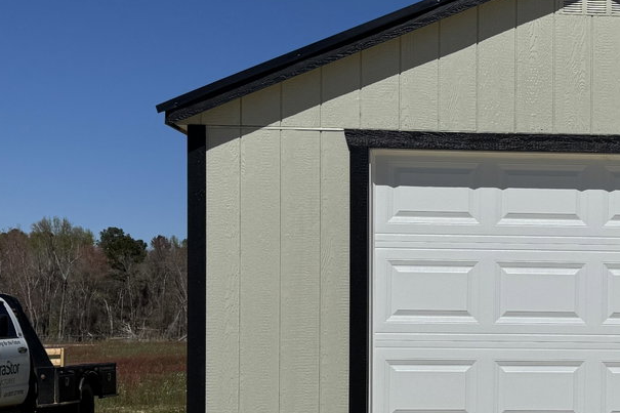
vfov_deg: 20.5
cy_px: 281
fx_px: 1136
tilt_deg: +3.5
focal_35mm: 66
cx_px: 582
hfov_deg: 29.0
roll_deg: -2.7
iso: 64
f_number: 1.78
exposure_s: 1/12346
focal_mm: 6.76
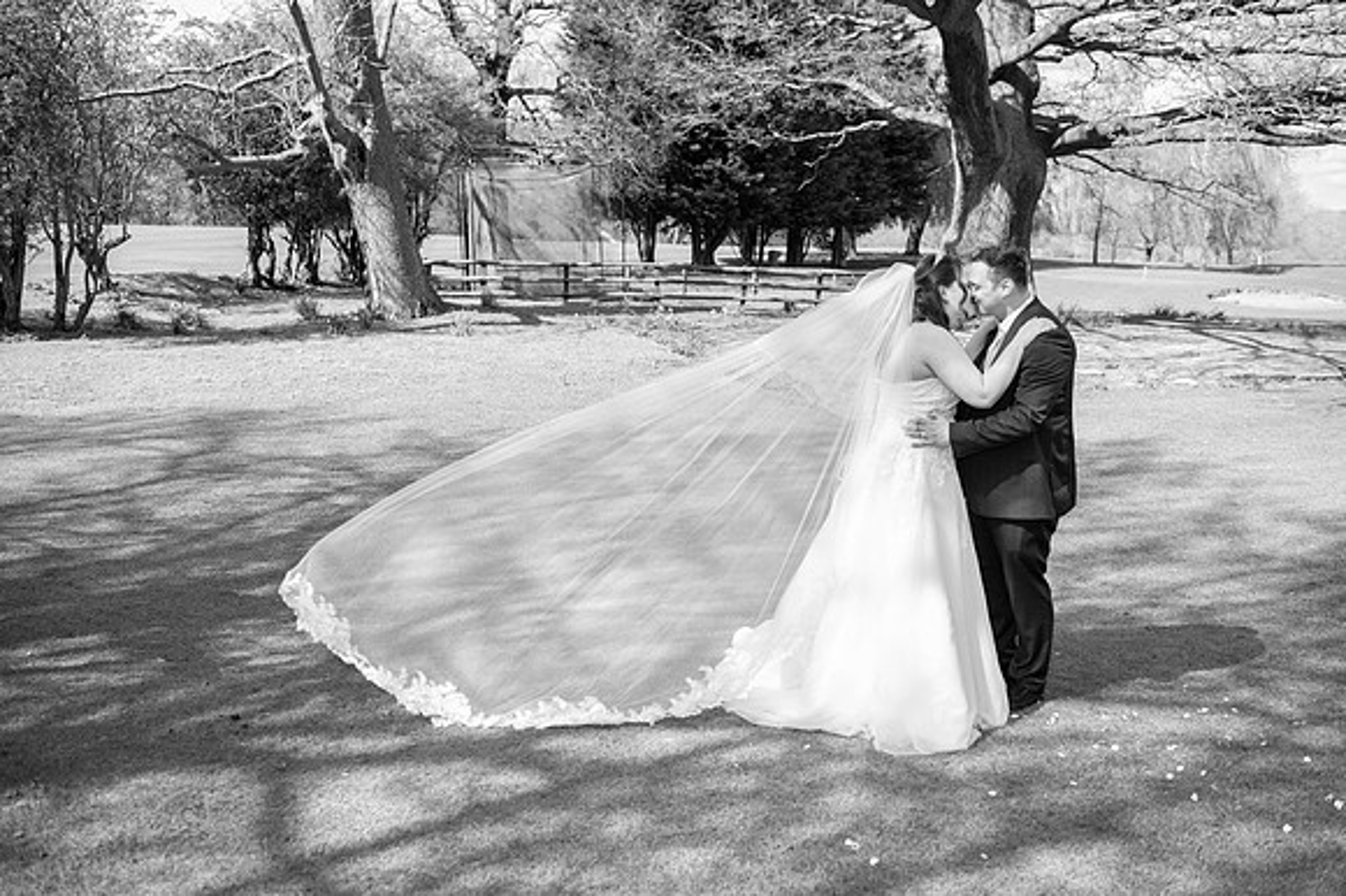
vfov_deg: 37.8
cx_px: 673
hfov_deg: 54.5
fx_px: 1308
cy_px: 448
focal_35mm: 35
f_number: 2.8
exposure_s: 1/500
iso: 100
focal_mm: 35
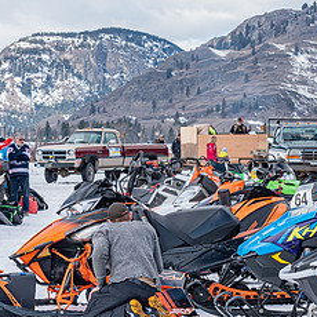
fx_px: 1554
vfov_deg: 11.6
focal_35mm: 150
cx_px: 241
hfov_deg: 11.6
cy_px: 156
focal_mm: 70
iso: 200
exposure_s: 1/500
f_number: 8
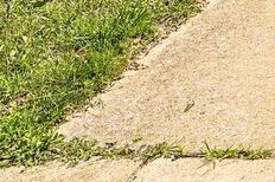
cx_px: 589
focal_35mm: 87
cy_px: -344
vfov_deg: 11.0
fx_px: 664
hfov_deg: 16.3
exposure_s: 1/125
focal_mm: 14
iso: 100
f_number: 8
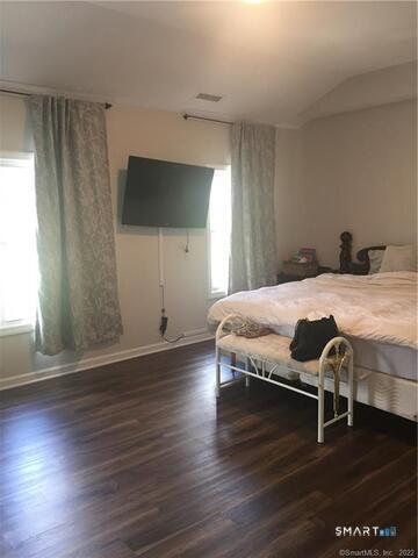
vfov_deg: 61.7
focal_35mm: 29
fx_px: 467
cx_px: 209
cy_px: 279
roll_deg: +1.2
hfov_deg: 48.2
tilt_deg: -7.1
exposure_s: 1/30
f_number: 2.2
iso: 64
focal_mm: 4.15
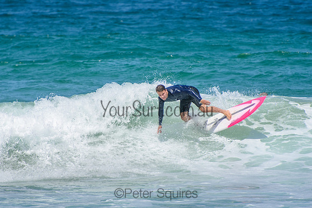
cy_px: 104
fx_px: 5201
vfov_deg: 2.3
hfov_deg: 3.4
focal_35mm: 600
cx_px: 156
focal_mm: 400
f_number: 5.6
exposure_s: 1/2000
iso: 250
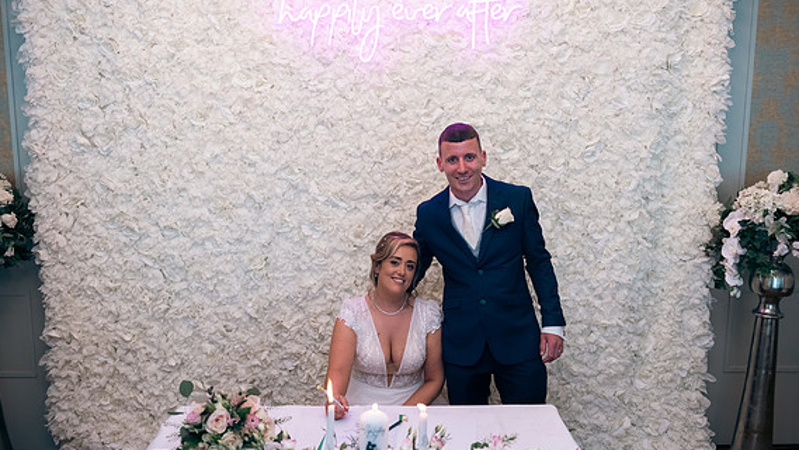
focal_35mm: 31
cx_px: 399
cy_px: 230
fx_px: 657
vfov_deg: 37.8
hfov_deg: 62.6
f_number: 3.5
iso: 640
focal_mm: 29
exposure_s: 1/160
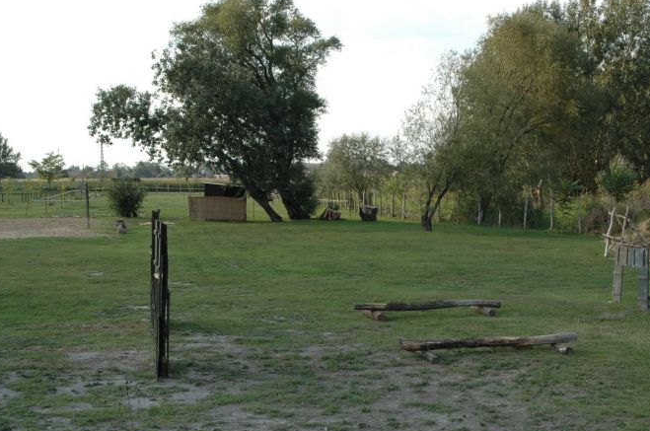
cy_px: 242
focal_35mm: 51
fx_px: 919
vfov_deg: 26.4
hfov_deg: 38.8
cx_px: 389
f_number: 8
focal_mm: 28
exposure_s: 1/250
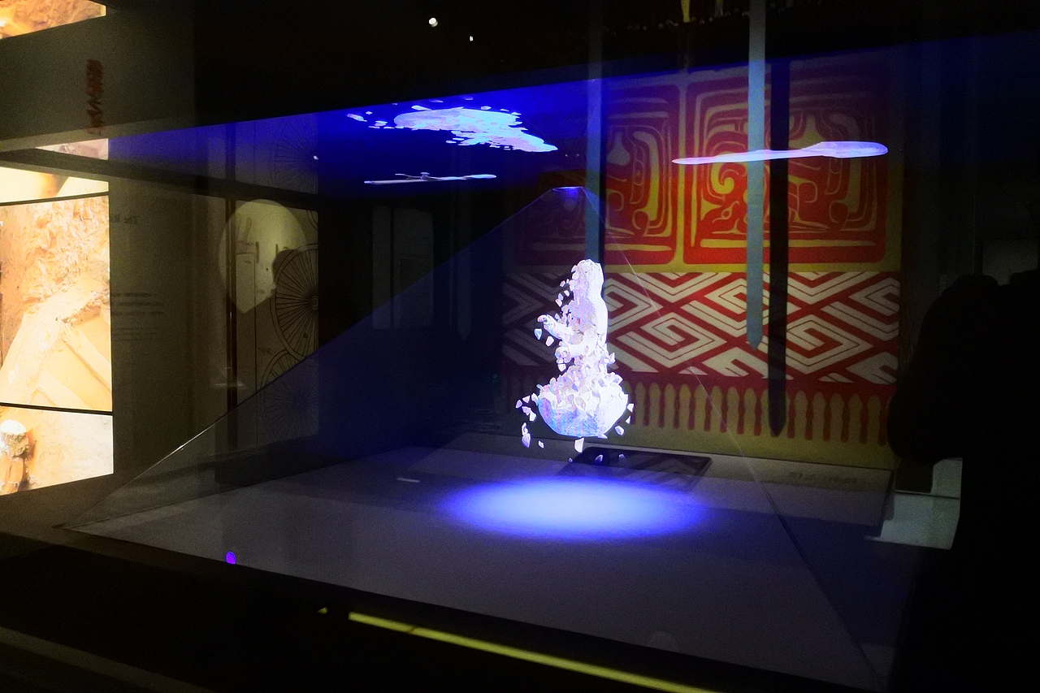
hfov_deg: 63.7
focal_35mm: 29
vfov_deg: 45.0
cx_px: 520
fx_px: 838
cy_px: 346
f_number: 3.5
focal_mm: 10.8
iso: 5000
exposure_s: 1/60
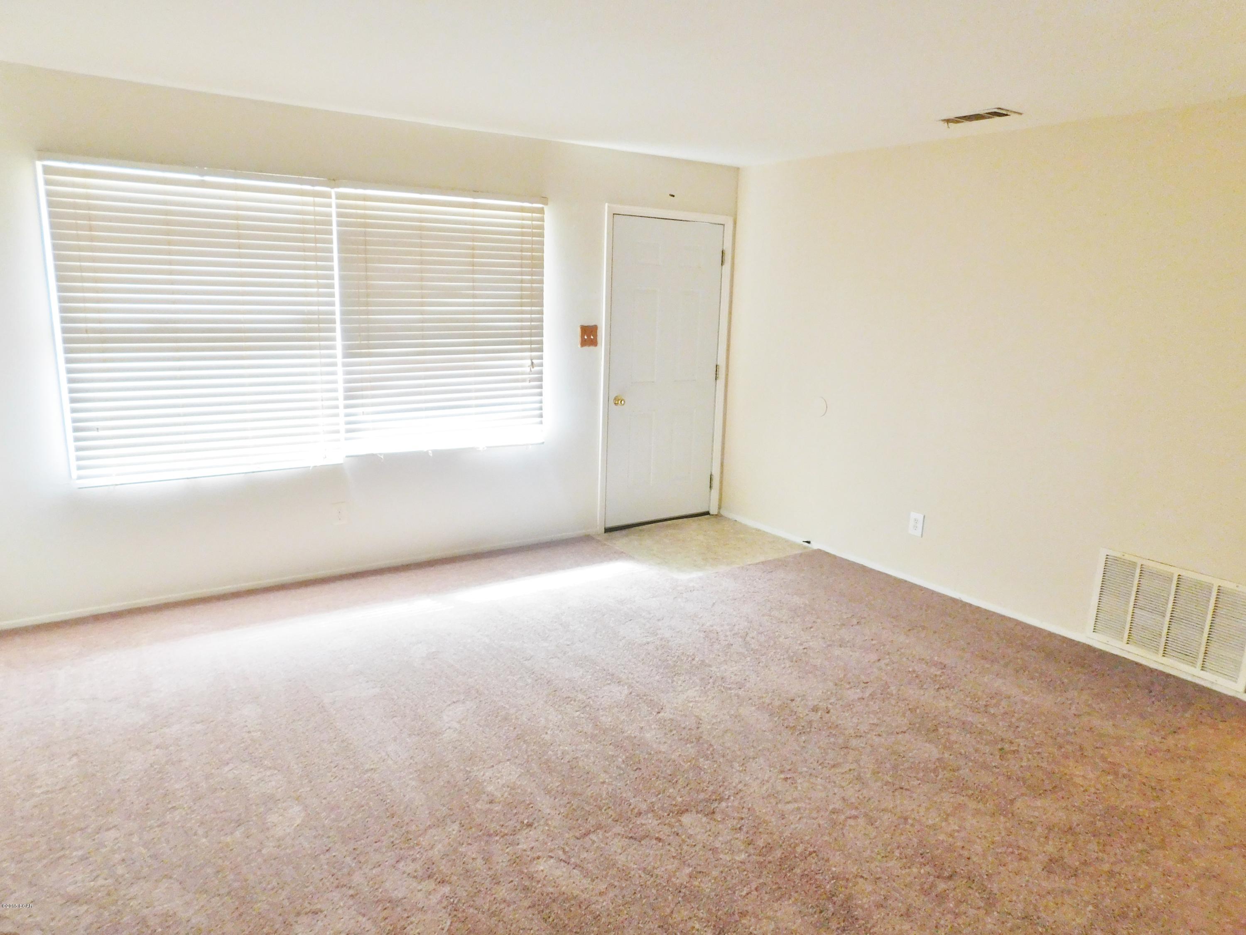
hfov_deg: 73.9
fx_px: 828
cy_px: 468
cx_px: 623
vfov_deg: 58.9
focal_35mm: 23
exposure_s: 1/30
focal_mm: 4
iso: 320
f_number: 3
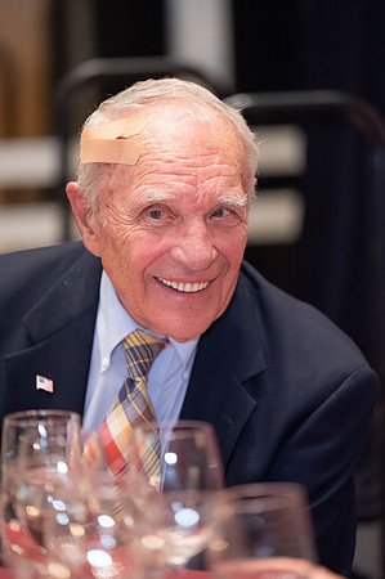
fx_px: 3216
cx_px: 192
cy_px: 290
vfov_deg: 10.3
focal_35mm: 200
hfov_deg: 6.9
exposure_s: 1/125
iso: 8000
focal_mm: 200
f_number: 2.8
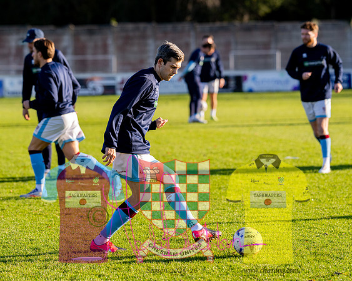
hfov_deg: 10.9
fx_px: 1850
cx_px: 144
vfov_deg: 8.7
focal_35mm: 178
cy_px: 117
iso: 400
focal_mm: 135
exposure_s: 1/2500
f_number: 2.8
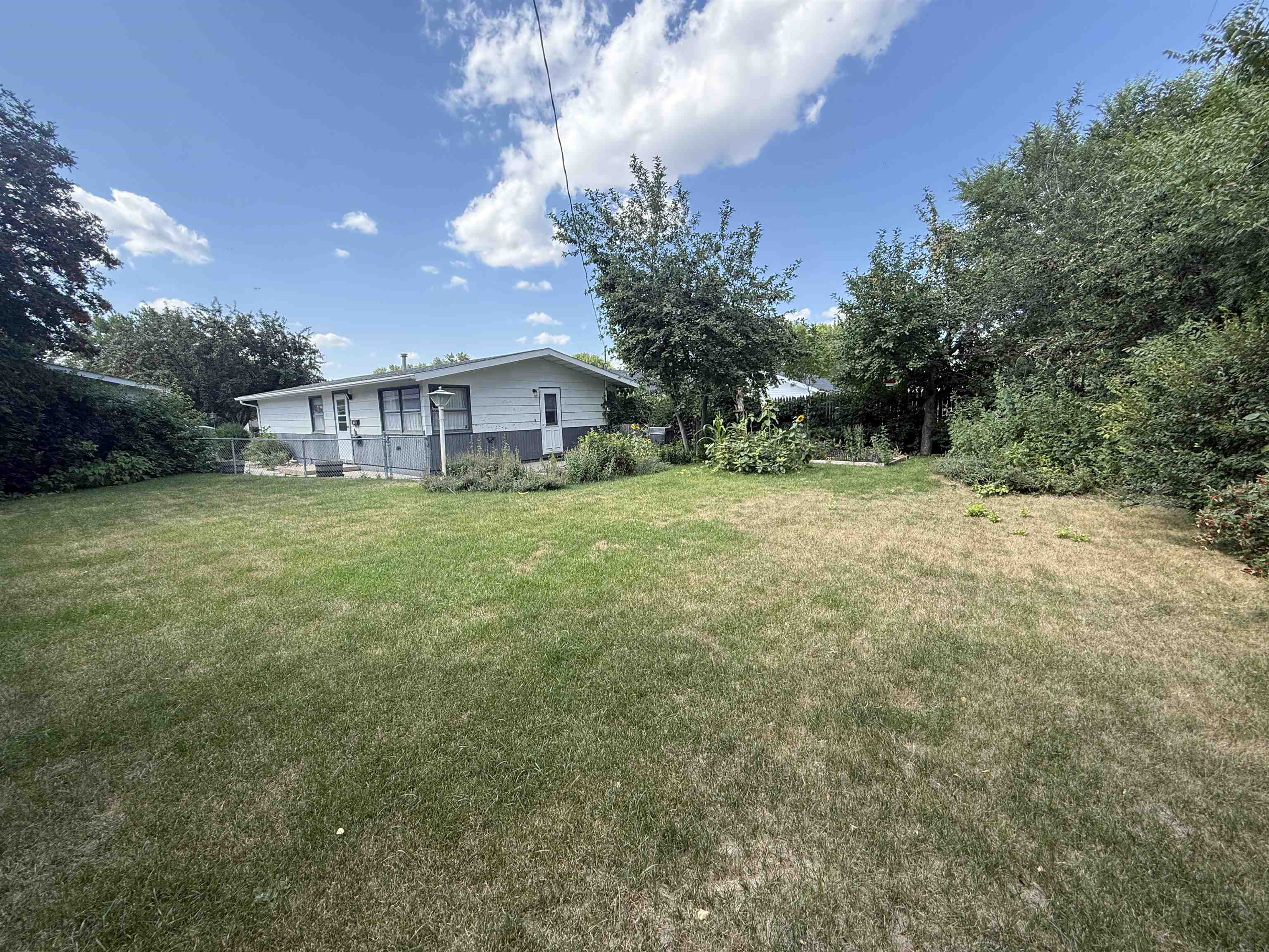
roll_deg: +1.7
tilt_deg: -6.6
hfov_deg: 102.1
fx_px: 513
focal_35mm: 14
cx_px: 634
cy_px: 476
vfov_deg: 85.7
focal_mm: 2.22
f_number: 2.2
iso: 64
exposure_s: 1/574
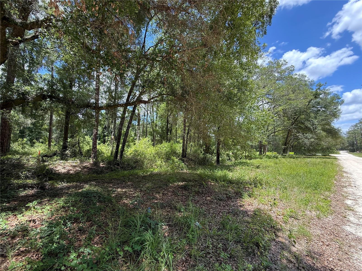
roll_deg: -0.8
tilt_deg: +6.0
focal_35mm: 14
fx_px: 146
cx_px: 181
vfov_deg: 85.7
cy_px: 136
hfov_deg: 102.1
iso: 64
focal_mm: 2.22
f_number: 2.2
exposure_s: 1/298
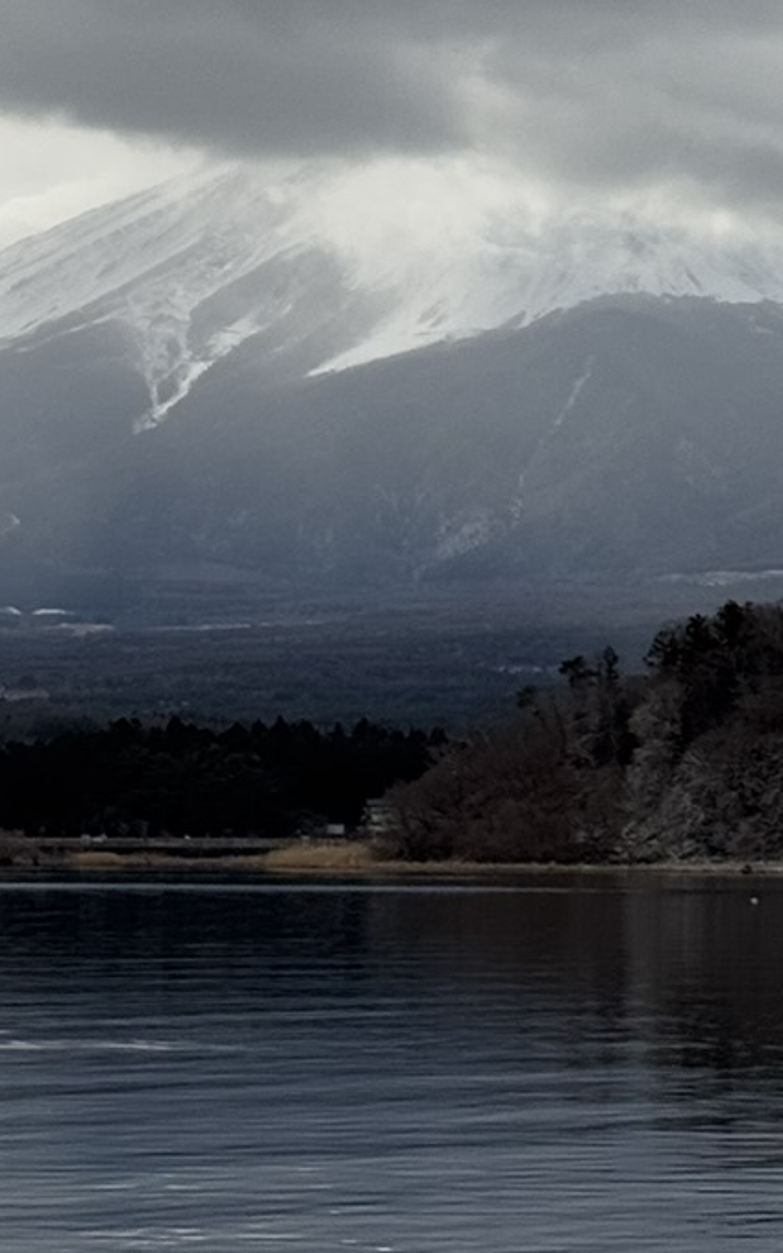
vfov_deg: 13.5
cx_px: 465
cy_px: 289
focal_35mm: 154
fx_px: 5259
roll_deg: -0.7
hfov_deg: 8.5
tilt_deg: +7.6
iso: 80
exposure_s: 1/6410
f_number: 1.78
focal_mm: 6.76
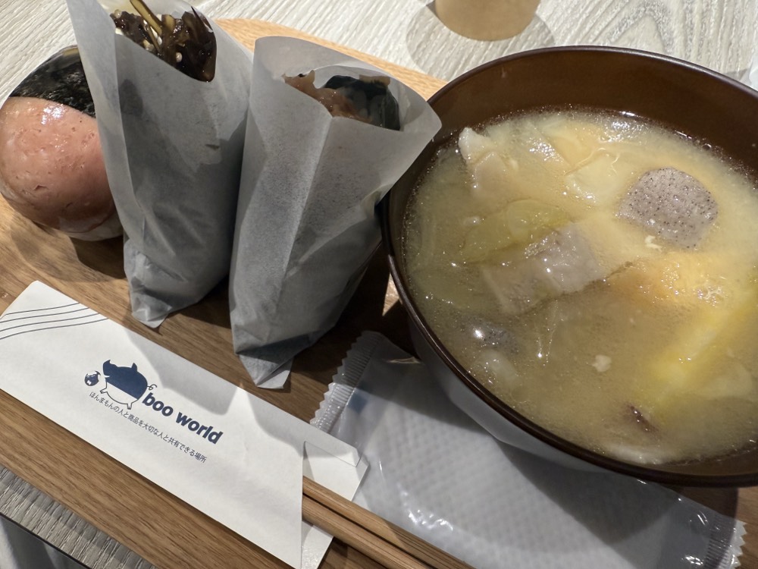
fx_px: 526
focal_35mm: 24
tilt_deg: -59.2
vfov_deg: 56.8
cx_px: 379
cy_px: 284
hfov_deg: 71.6
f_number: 2.2
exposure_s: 1/120
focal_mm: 2.22
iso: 320
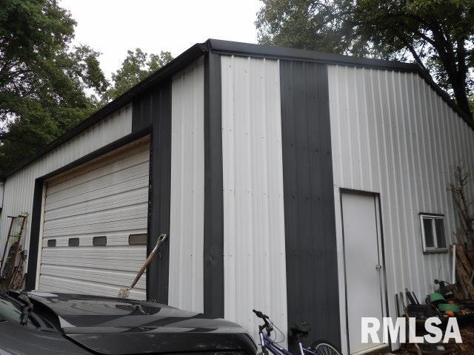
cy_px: 178
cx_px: 237
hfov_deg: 63.4
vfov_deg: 49.7
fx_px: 383
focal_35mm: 28
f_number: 3.4
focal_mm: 5
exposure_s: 1/172
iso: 100
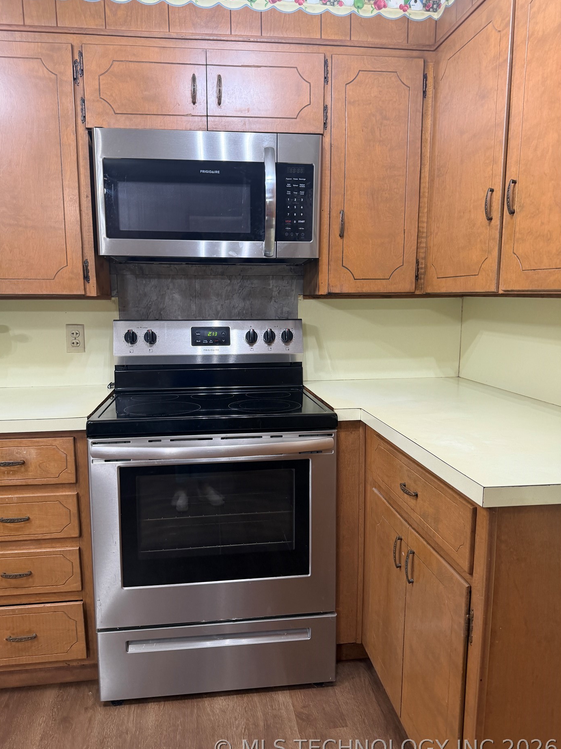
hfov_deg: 54.9
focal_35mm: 25
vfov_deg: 69.4
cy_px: 376
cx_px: 271
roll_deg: +0.4
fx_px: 540
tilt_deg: -7.3
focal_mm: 6.76
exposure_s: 1/60
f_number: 1.78
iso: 200
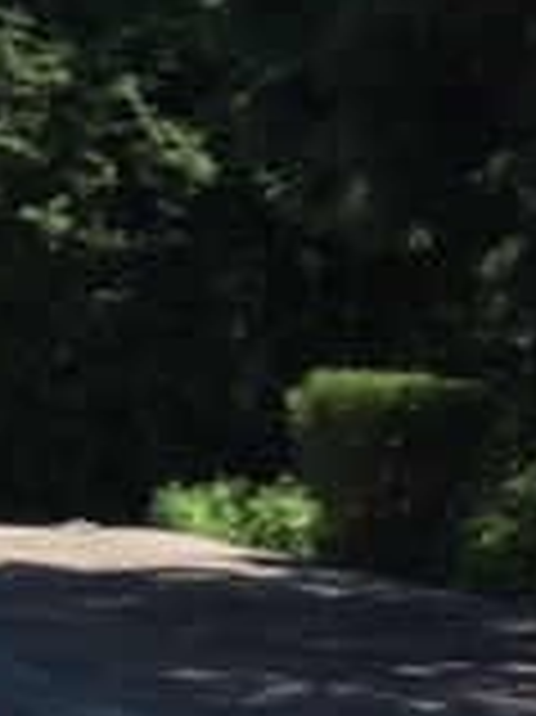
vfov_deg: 15.5
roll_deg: -0.7
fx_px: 2419
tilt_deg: -17.7
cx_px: -275
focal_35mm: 117
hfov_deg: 12.1
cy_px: 1094
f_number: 2.2
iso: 32
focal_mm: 4.15
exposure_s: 1/1866
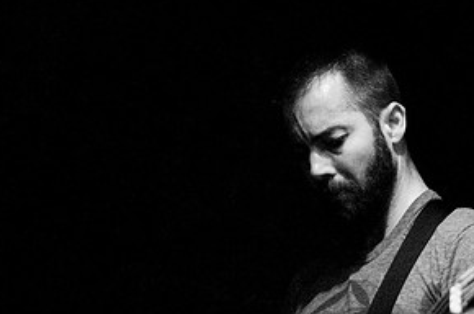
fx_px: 1182
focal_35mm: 90
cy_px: 305
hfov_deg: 22.7
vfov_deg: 14.9
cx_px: 266
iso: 1600
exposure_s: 1/50
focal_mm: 30
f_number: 1.4
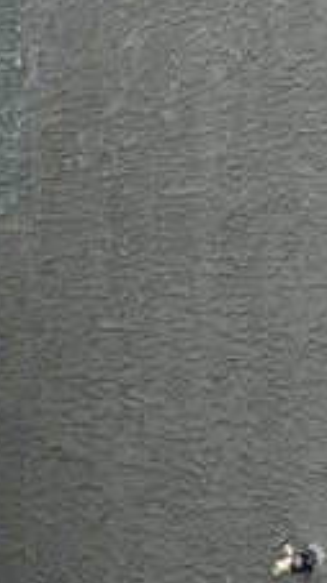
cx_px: -337
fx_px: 1928
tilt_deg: +1.8
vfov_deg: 17.2
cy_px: 245
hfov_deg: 9.1
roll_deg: -2.0
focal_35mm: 125
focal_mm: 6.86
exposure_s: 1/1183
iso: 80
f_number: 1.78
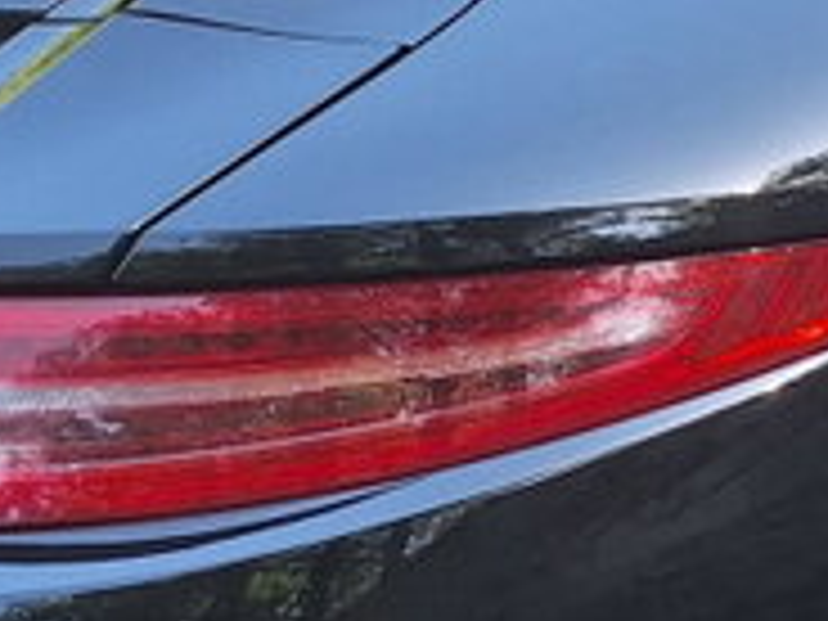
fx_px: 3062
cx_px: 864
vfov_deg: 11.6
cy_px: 356
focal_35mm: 128
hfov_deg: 15.1
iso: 40
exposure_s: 1/342
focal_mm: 5.54
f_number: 1.8
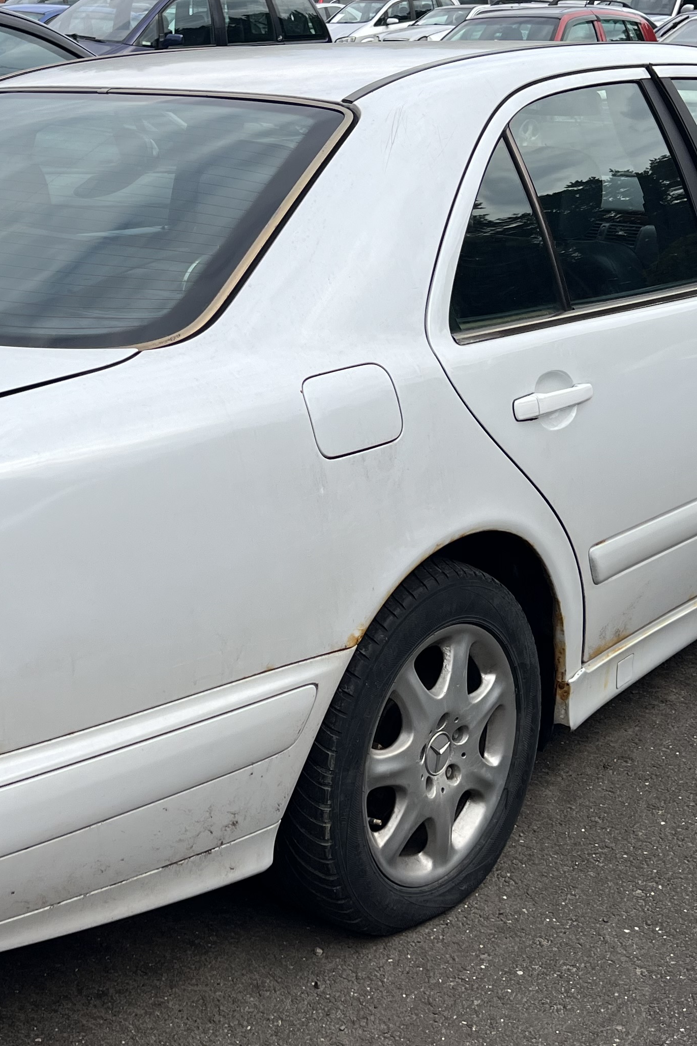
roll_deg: +0.9
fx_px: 1539
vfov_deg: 37.4
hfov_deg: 25.3
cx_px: 209
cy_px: 411
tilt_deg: -14.4
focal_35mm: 53
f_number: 1.5
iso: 50
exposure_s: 1/1553
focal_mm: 5.7
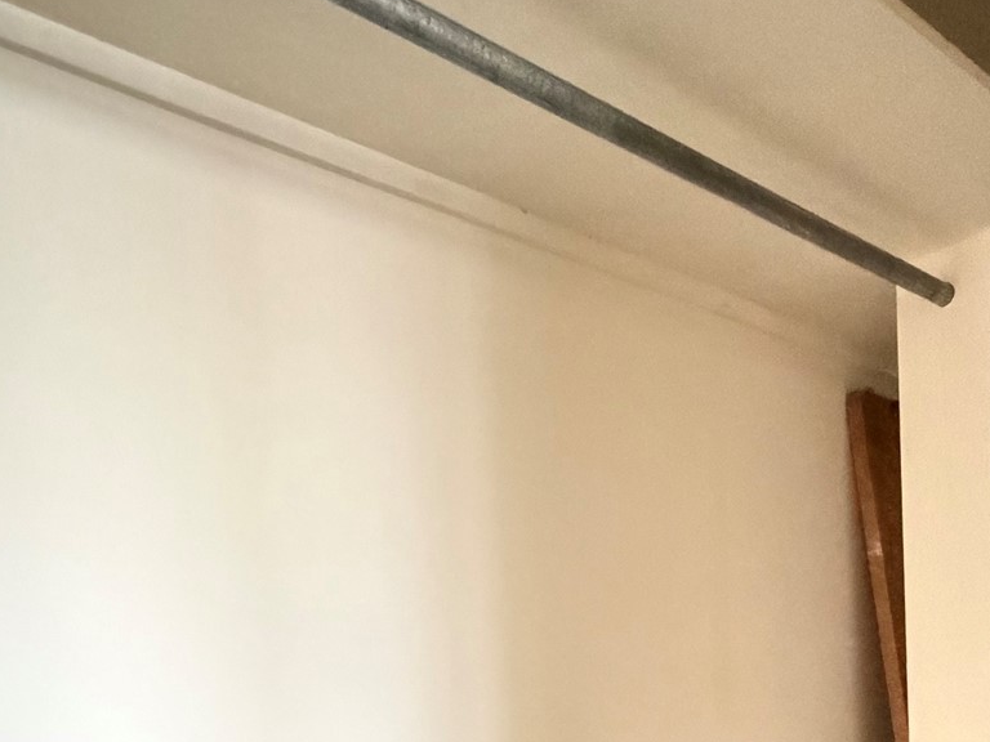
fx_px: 1001
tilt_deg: -3.9
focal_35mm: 35
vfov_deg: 35.6
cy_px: 787
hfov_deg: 50.6
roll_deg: +1.7
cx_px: 731
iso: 3200
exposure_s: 1/19
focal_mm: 2.22
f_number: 2.2
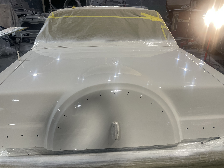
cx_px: 112
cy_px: 84
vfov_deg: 53.1
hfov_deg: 67.3
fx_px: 168
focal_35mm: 26
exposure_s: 1/60
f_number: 1.6
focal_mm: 4.2
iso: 80
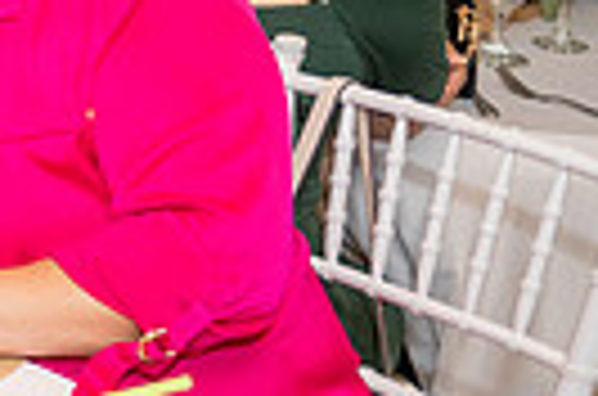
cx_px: -683
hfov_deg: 12.5
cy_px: -137
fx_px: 2320
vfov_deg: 9.6
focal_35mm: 140
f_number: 3.2
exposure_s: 1/160
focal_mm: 32
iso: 800
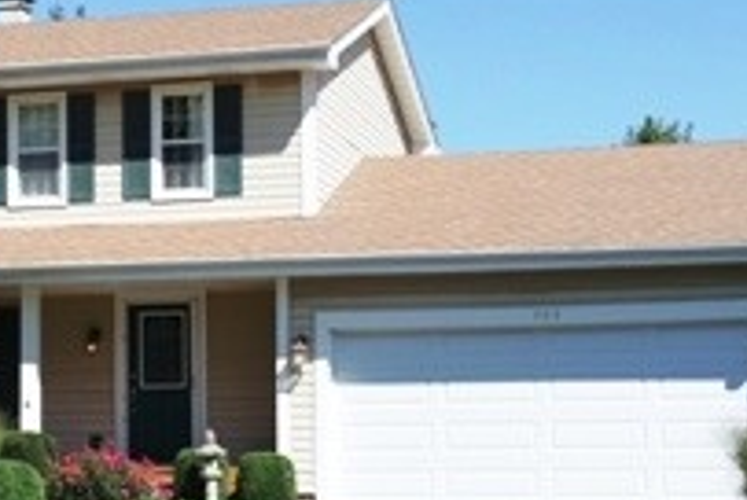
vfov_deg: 12.7
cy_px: 318
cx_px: 63
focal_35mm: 108
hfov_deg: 18.6
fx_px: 2244
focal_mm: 32
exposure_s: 1/250
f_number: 7.1
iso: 100
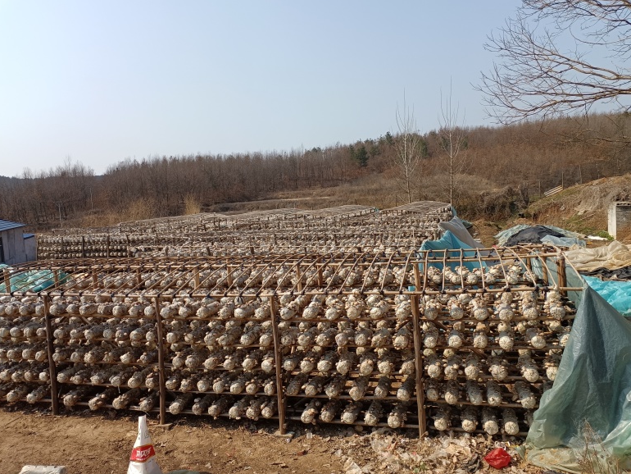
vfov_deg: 51.4
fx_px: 492
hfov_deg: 65.3
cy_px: 232
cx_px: 317
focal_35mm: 27
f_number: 1.8
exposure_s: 1/668
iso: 100
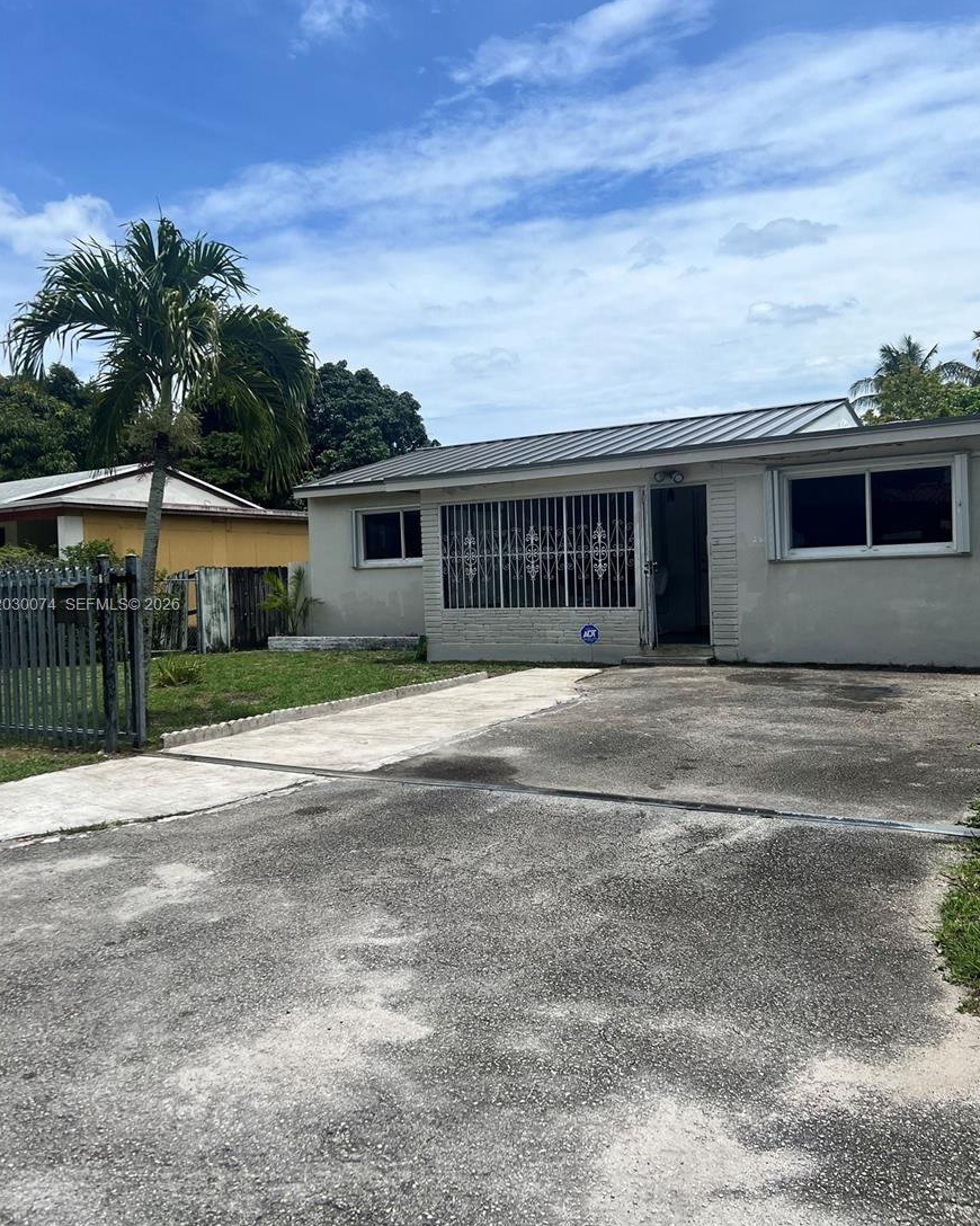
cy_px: 606
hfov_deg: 51.5
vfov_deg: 62.2
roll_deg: +1.8
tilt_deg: -1.0
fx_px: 1015
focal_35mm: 28
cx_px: 479
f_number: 1.5
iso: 50
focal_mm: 5.7
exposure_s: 1/7463
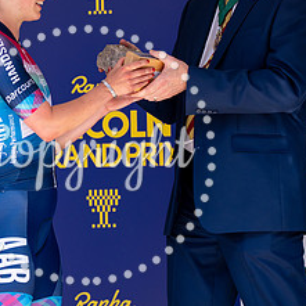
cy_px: 37
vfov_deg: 7.1
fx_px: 2470
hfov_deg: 7.1
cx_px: 112
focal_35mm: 247
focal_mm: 143
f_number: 4
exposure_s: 1/1000
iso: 800
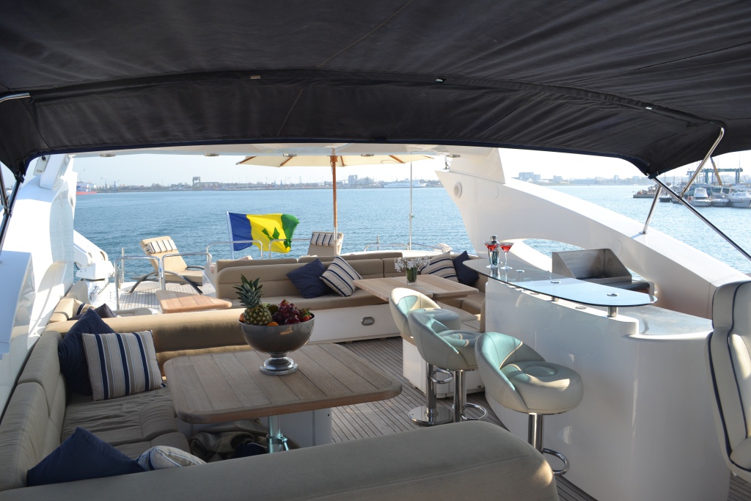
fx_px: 563
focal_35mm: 27
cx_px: 376
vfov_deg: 47.9
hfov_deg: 67.4
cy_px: 250
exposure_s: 1/200
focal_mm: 18
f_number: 7.1
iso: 100
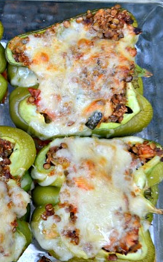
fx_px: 484
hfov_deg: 17.7
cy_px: 144
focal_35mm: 68
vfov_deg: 30.2
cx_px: -58
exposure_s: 1/50
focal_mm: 26
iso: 400
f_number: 4.2
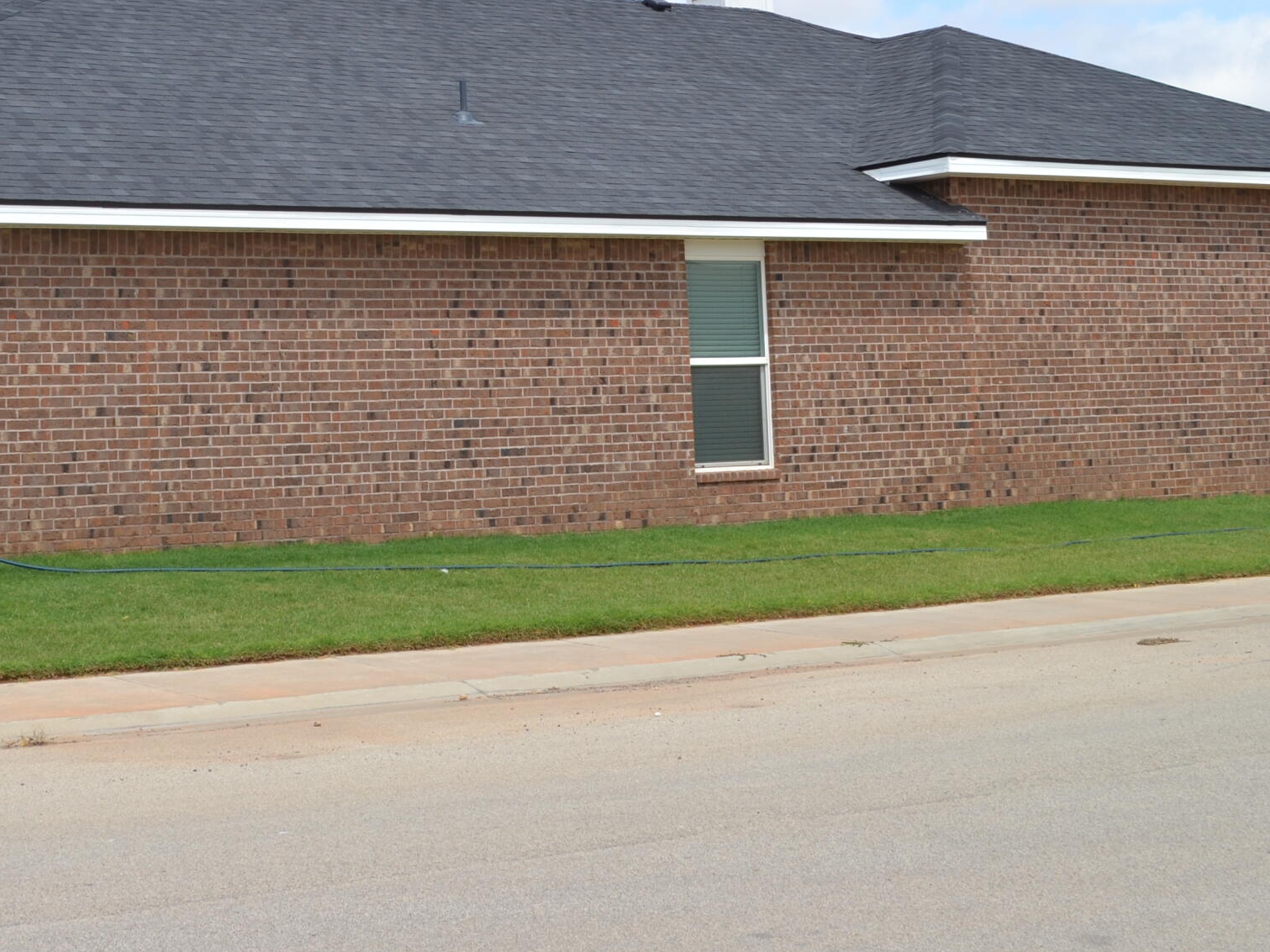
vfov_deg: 22.8
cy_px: 129
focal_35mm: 63
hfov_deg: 30.4
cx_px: 379
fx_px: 2311
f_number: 9
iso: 100
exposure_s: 1/320
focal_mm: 22
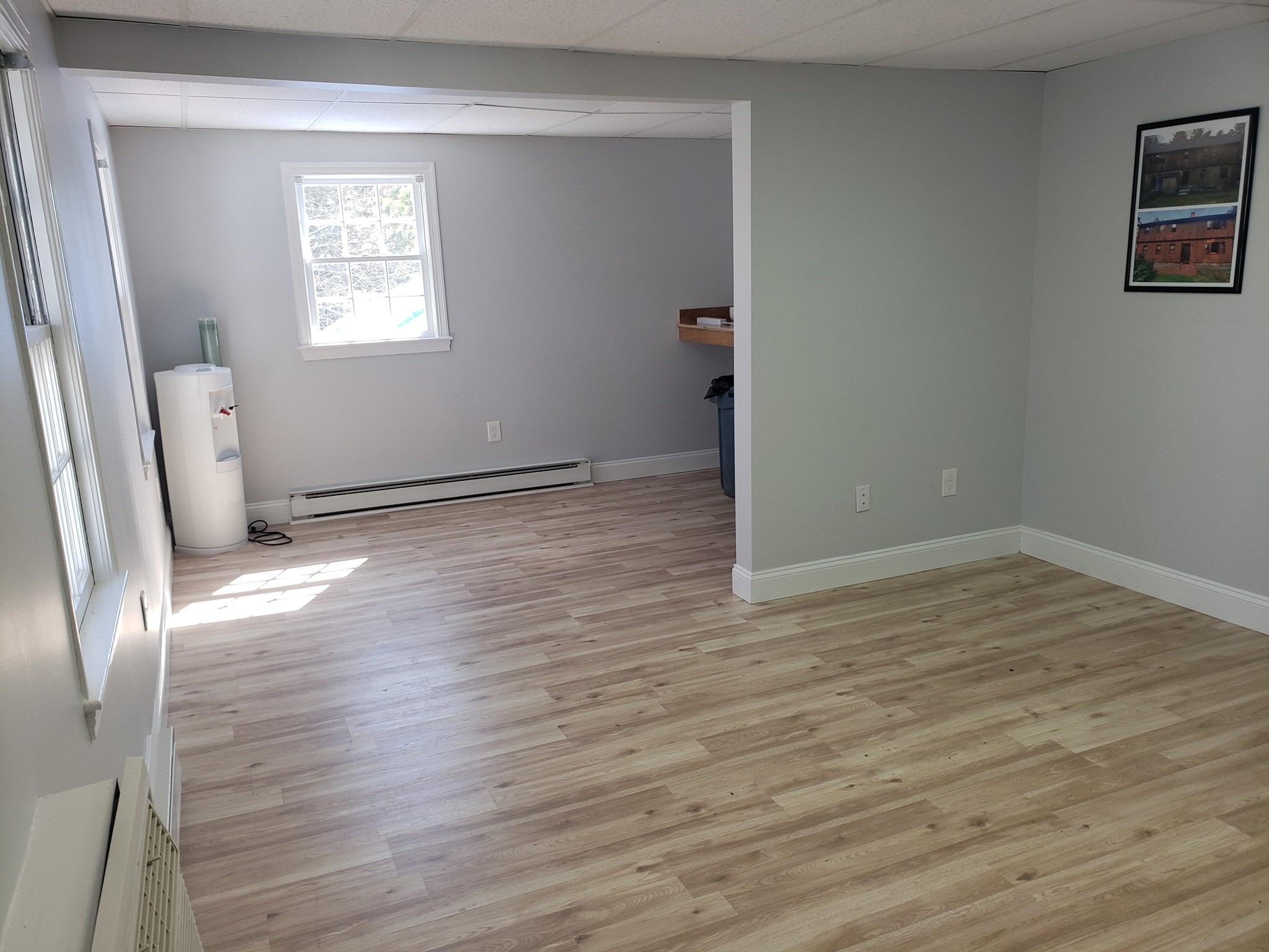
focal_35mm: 26
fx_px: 953
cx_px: 634
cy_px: 476
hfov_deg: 67.3
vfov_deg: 53.1
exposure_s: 1/120
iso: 64
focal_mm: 4.3
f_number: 2.4
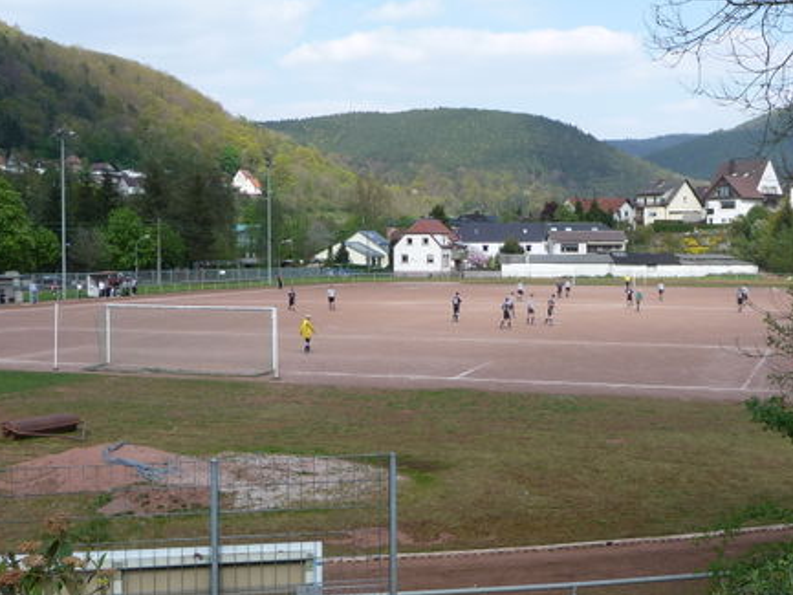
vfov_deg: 28.6
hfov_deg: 37.5
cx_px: 401
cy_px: 297
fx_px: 1169
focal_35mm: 51
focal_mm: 5.6
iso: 100
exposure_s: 1/640
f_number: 3.6
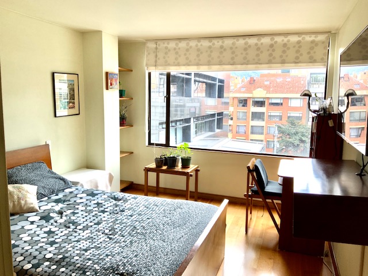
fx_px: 308
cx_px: 184
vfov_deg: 48.2
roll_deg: -0.6
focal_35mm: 29
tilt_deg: -6.3
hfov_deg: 61.7
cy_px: 138
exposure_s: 1/122
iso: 20
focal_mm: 3
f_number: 1.8
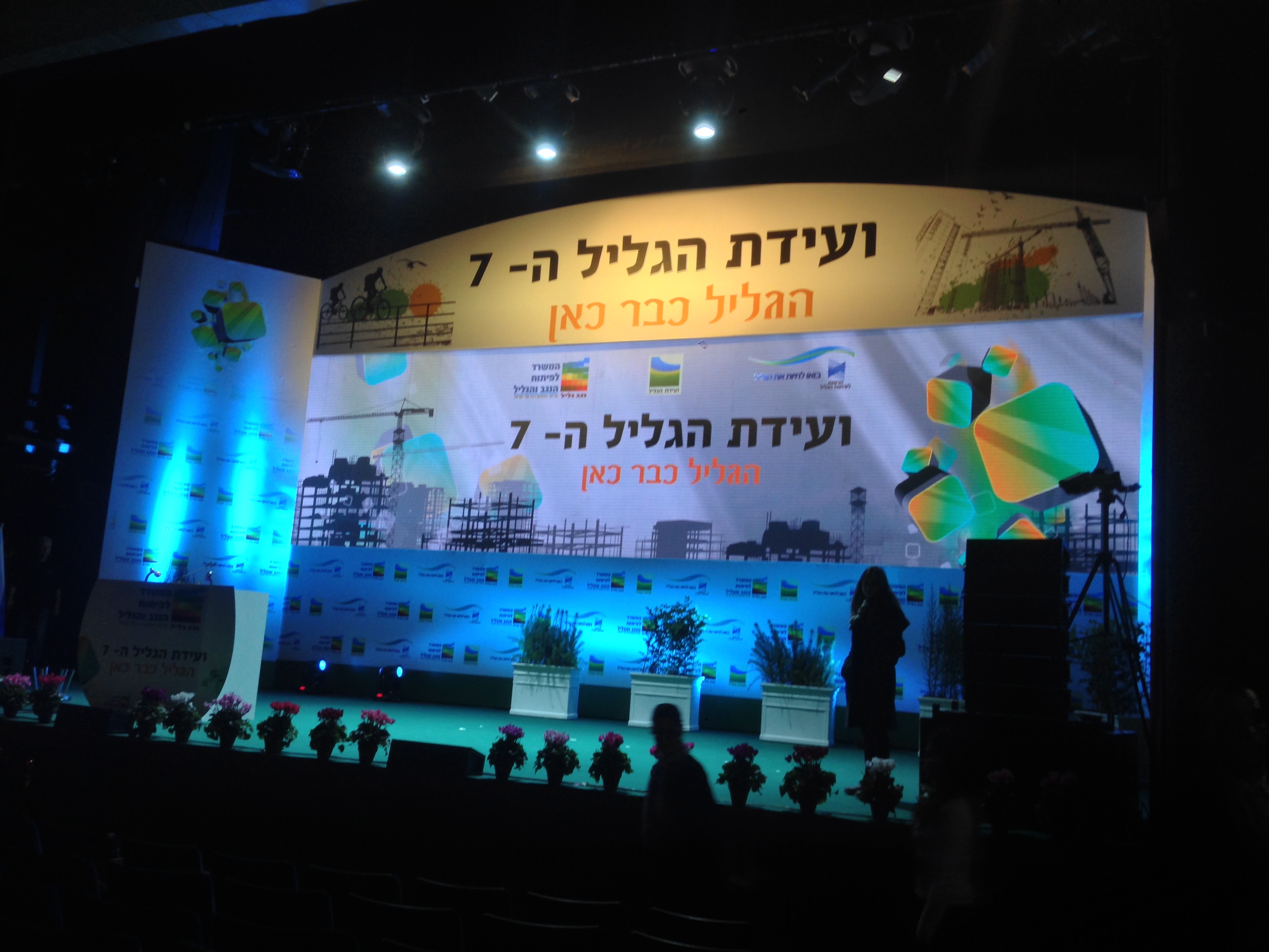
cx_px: 634
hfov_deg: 55.4
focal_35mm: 33
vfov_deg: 42.9
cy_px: 476
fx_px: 1210
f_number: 2.4
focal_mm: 4.12
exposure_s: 1/30
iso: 64
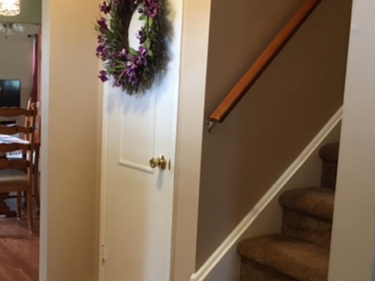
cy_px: 163
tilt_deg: -7.5
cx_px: 66
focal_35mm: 49
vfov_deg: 29.6
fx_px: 531
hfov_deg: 37.3
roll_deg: -0.6
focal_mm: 4.15
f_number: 2.2
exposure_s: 1/15
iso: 64
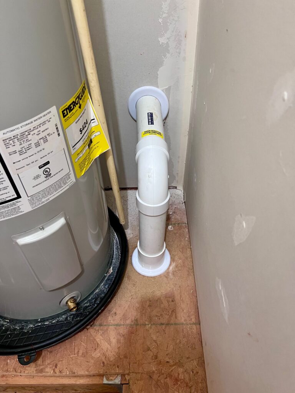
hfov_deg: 53.1
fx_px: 295
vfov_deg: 67.3
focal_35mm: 26
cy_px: 196
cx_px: 148
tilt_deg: -45.4
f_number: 1.5
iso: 250
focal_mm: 5.7
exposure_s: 1/60
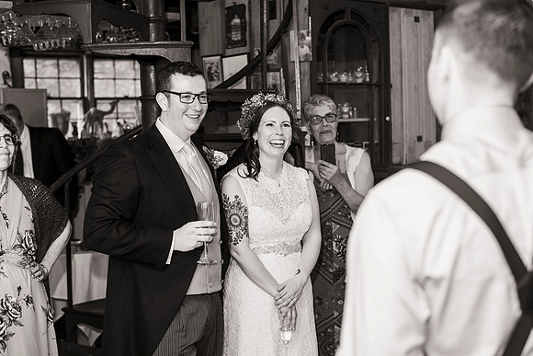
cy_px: 178
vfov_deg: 27.0
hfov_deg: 39.6
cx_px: 266
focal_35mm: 50
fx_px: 740
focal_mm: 50
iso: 500
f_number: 3.2
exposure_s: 1/100
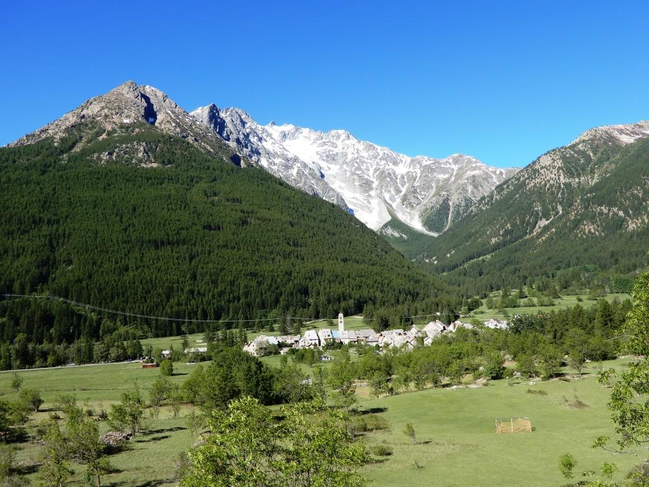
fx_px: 562
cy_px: 244
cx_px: 324
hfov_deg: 60.0
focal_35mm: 30
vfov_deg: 46.8
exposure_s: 1/800
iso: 80
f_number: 3.5
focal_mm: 5.4
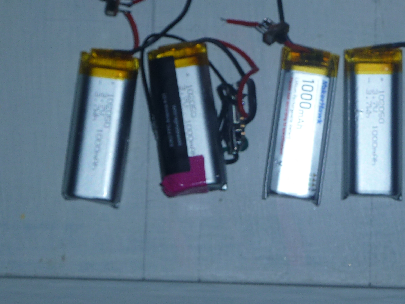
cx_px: 289
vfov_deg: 8.8
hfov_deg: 11.7
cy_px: 96
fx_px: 1978
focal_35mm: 169
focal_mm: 17
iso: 100
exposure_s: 1/1300
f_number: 4.3
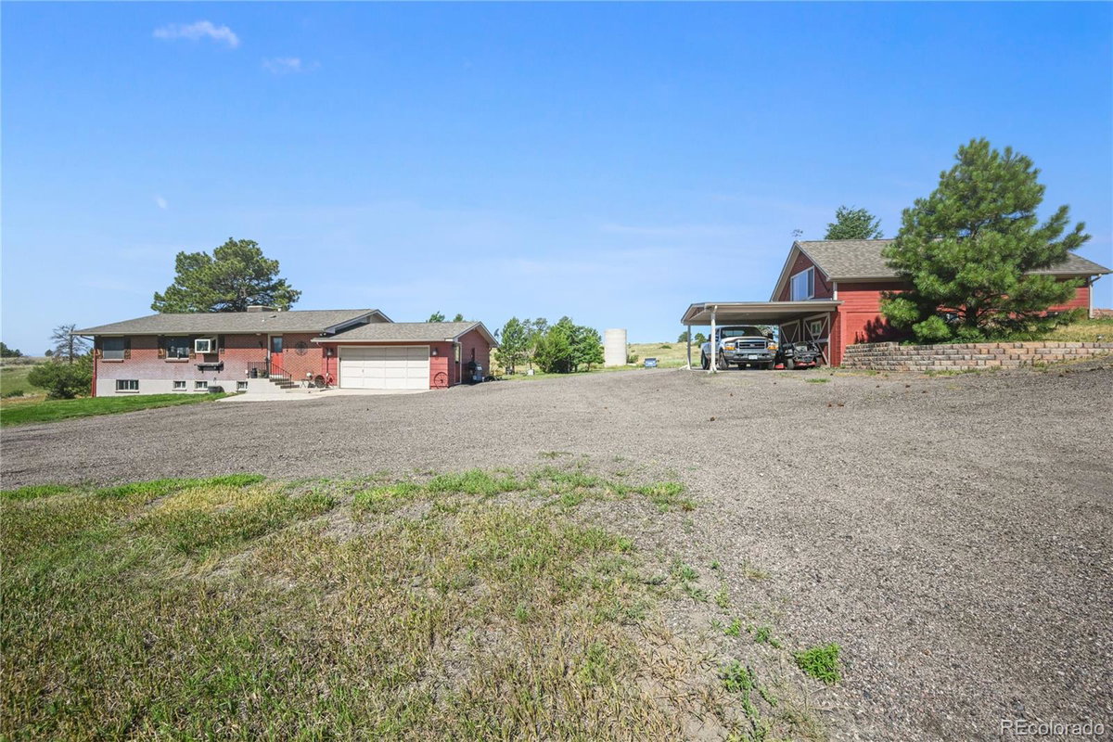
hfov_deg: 104.3
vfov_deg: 81.2
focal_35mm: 14
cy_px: 371
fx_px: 433
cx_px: 556
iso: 400
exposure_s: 1/1600
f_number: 7.1
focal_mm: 14
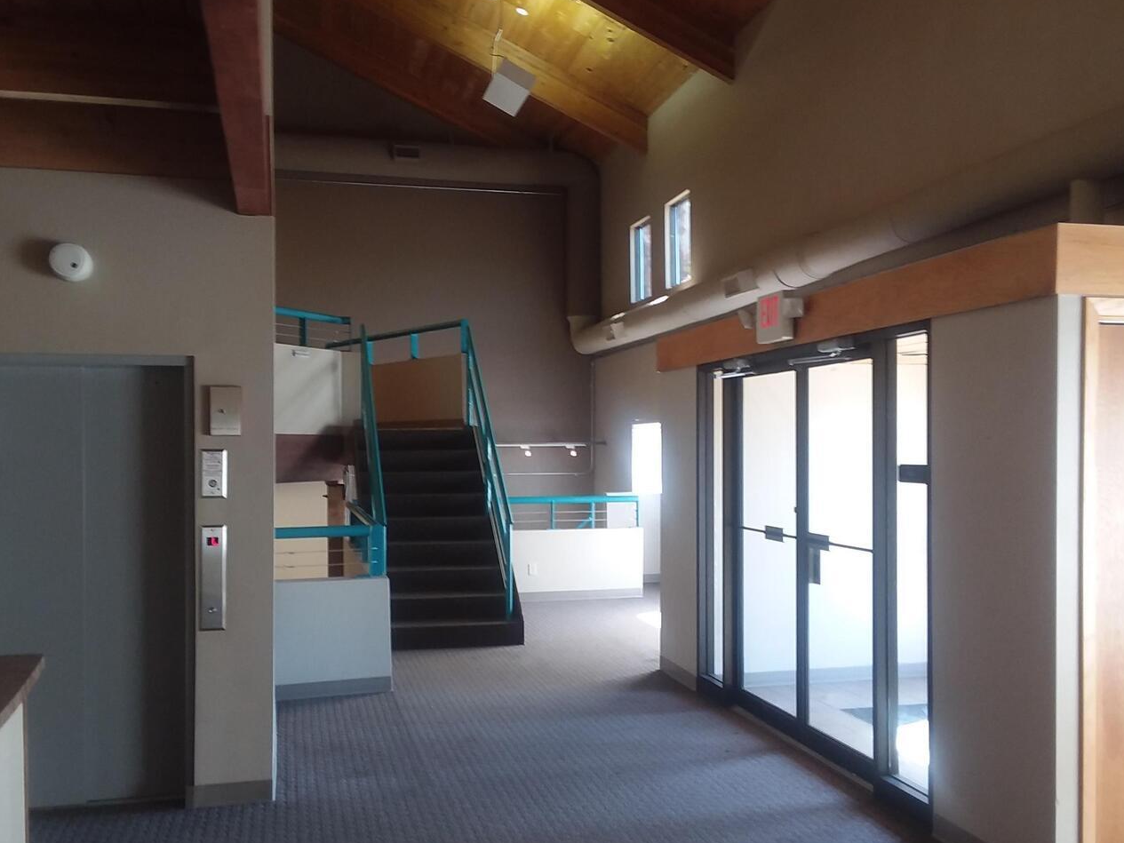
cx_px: 610
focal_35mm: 33
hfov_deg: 55.3
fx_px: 1072
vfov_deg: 42.9
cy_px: 468
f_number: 1.9
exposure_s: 1/30
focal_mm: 2.47
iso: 40
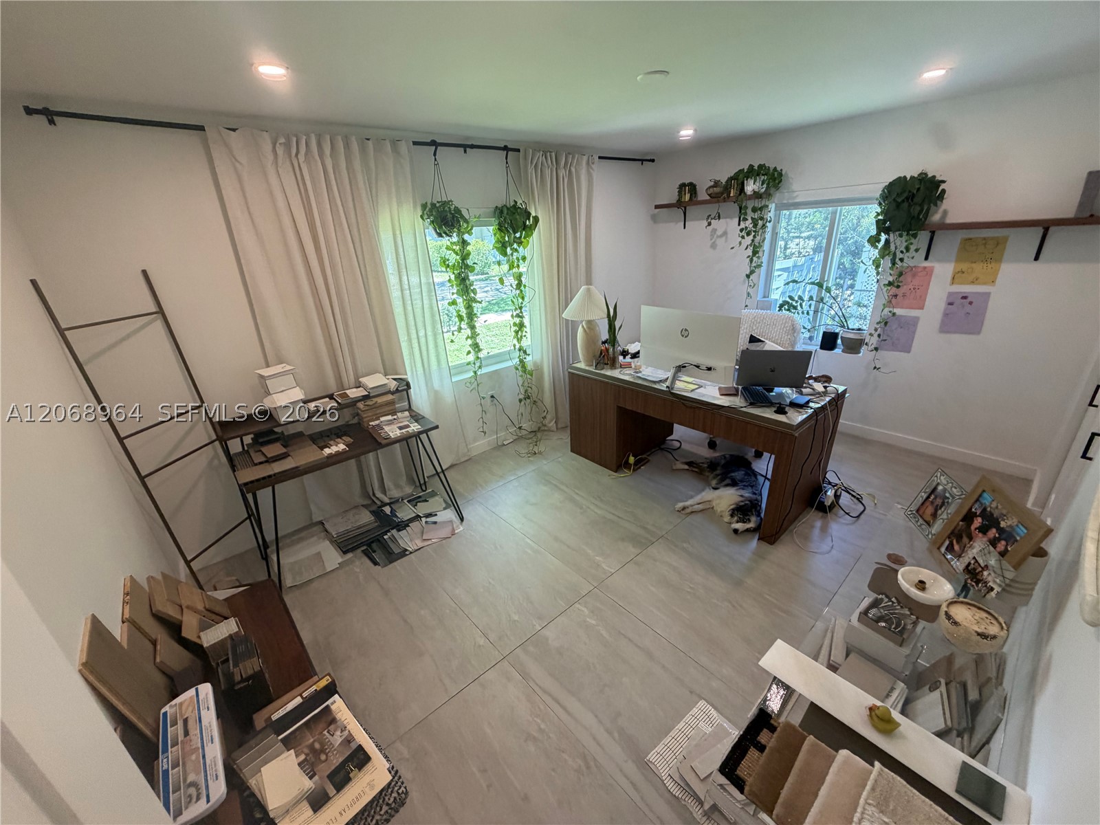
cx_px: 550
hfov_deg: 102.1
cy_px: 412
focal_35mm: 14
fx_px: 445
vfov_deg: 85.7
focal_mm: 2.22
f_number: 2.2
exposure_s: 1/120
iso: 250
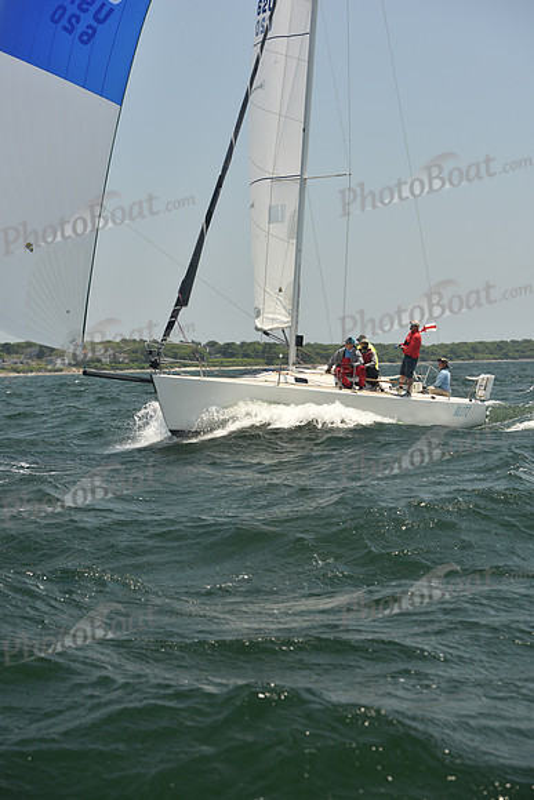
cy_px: 400
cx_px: 267
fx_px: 1556
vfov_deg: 28.8
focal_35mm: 70
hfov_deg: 19.5
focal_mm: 70
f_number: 6.3
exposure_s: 1/640
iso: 250
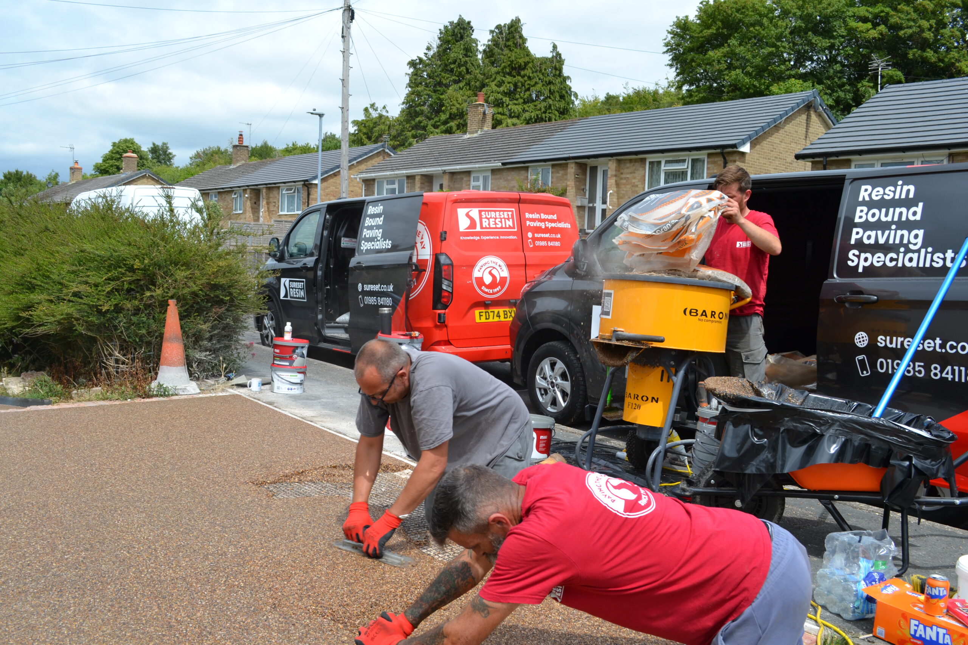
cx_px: 484
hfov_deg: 57.2
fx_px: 887
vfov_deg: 40.0
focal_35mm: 33
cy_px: 322
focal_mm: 22
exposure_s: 1/250
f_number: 8
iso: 100
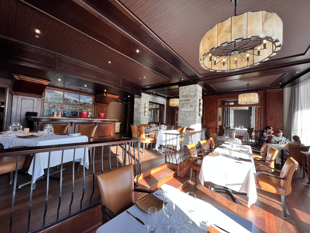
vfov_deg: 89.9
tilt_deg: +1.0
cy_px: 116
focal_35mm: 13
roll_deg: -2.6
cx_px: 155
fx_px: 116
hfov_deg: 106.2
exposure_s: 1/120
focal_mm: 1.57
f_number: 1.8
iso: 100
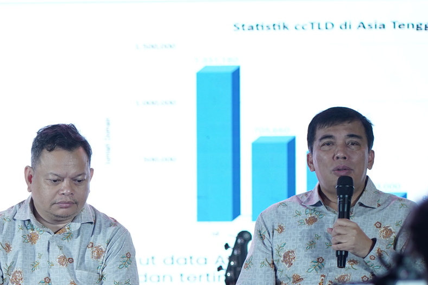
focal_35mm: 215
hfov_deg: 9.5
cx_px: -30
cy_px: 257
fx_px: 2555
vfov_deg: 6.4
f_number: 2.2
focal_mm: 85
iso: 640
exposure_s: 1/125
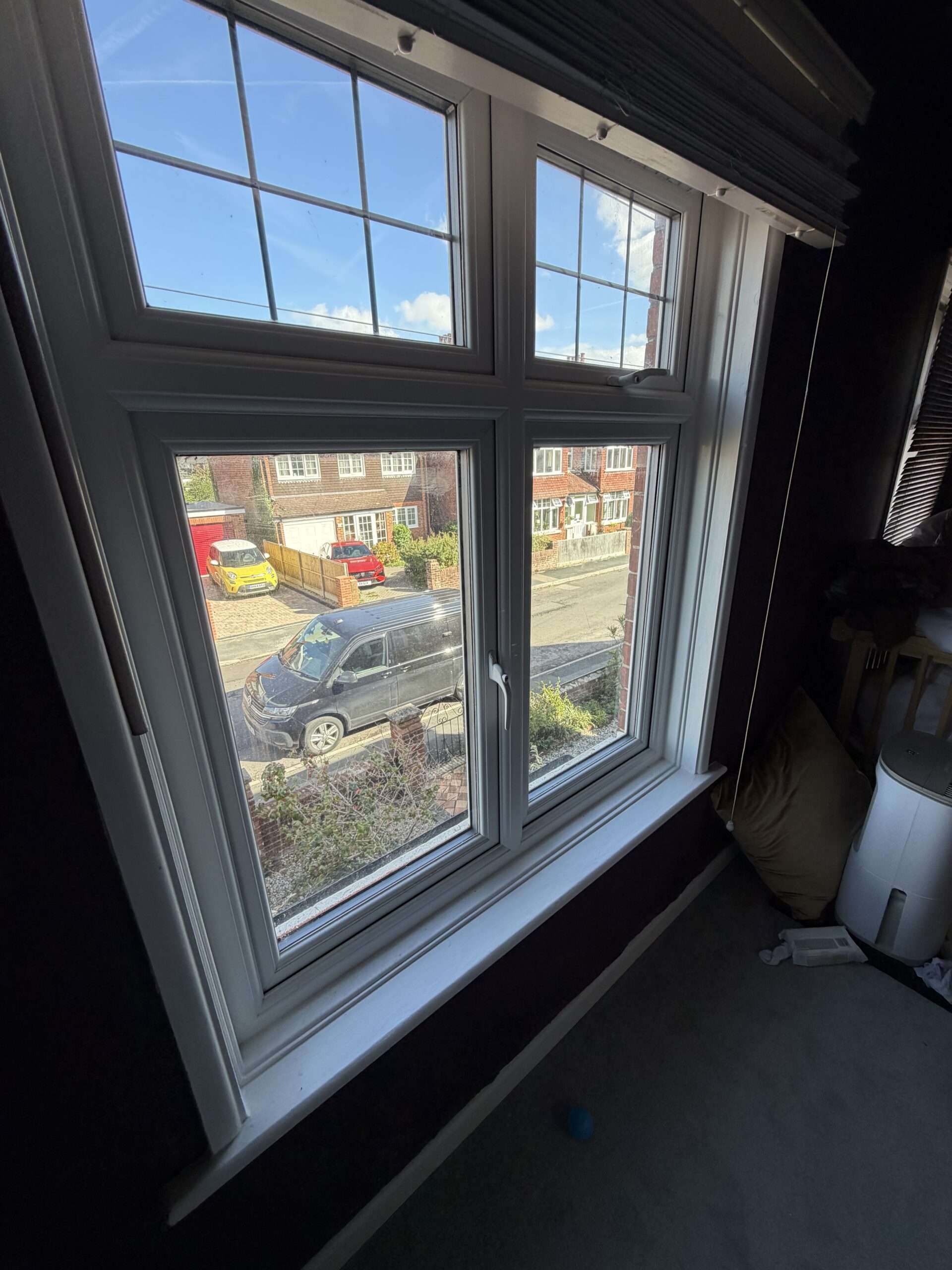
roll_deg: +0.9
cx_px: 476
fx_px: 513
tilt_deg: -19.5
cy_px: 635
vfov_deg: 102.1
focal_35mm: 14
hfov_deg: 85.7
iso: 40
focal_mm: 2.22
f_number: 2.2
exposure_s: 1/193
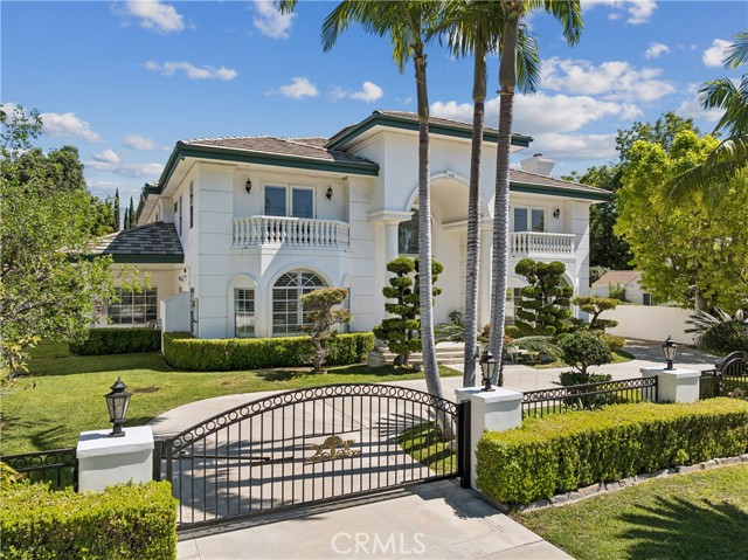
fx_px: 518
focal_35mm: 24
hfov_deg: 71.6
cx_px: 374
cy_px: 280
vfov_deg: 56.8
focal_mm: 12.3
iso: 100
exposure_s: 1/60
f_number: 2.8
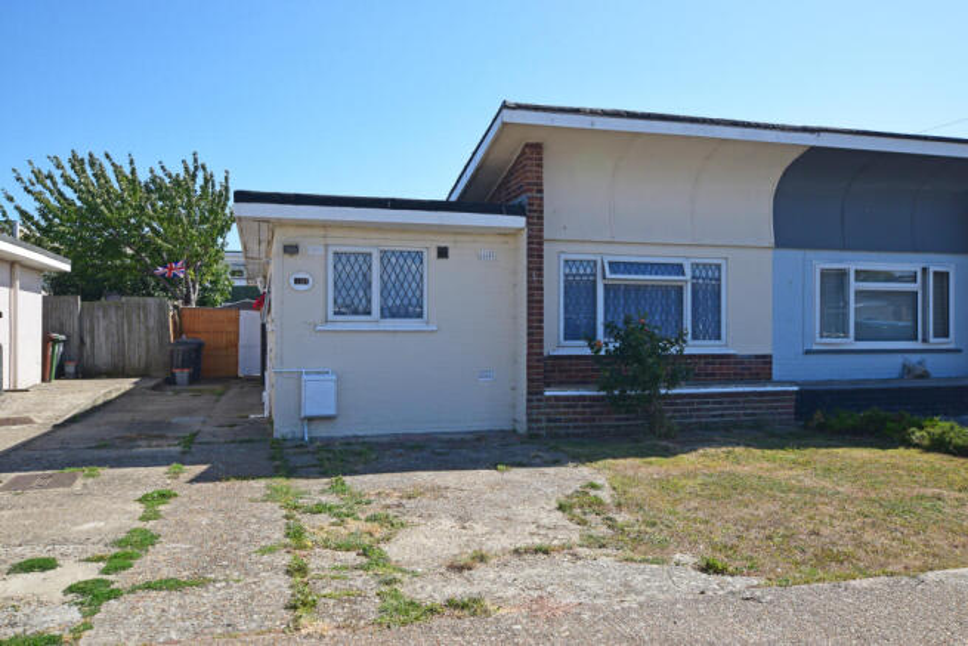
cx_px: 484
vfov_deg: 43.6
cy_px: 323
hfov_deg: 61.9
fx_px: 807
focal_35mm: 30
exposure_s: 1/400
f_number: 11
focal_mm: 20
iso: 400
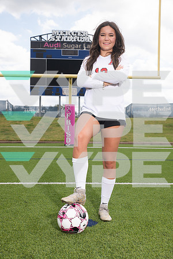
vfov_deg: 41.1
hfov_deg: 28.1
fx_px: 346
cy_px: 130
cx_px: 86
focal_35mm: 48
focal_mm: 48
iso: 125
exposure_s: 1/320
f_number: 7.1
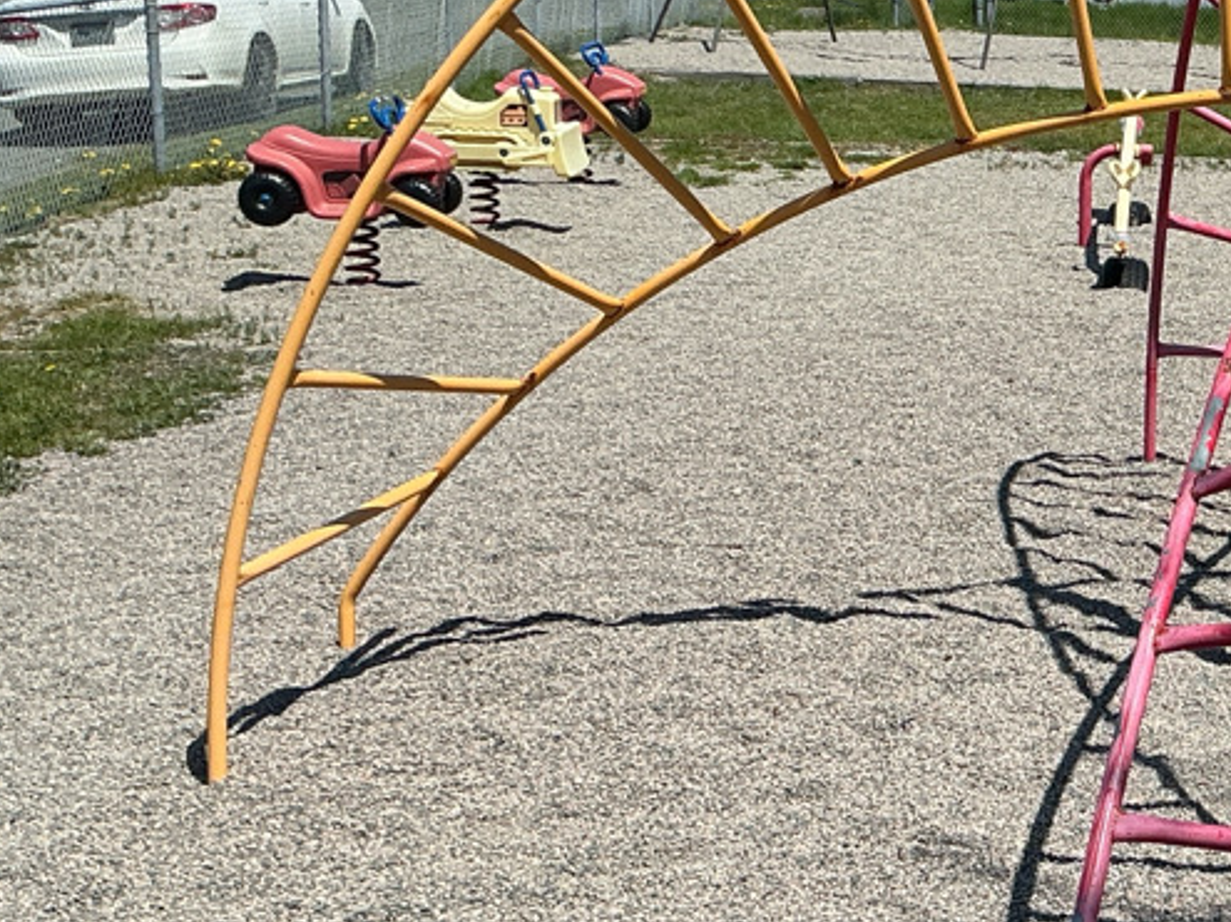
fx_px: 2666
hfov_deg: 24.2
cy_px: 388
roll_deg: -1.3
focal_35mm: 75
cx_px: 1375
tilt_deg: -10.8
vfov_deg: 19.6
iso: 25
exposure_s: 1/2320
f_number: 1.8
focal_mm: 3
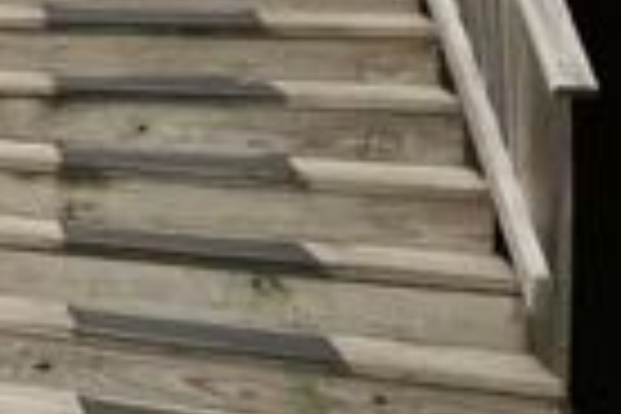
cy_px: -353
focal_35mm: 89
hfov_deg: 14.0
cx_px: -940
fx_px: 1535
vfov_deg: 13.6
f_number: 6.3
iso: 100
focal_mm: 12
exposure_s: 1/160
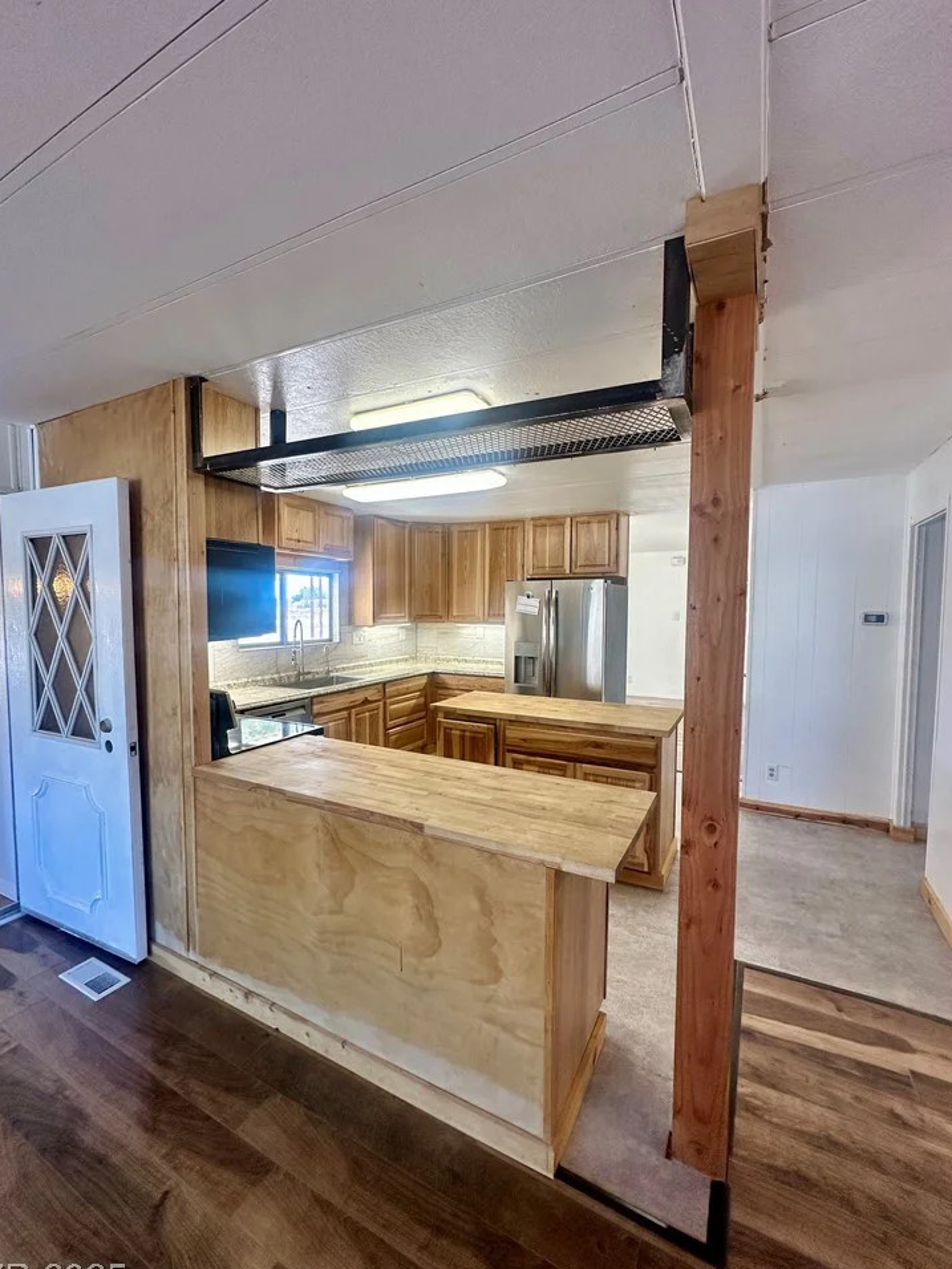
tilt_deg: -1.8
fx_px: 550
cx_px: 458
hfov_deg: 81.7
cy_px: 637
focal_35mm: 15
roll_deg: -1.1
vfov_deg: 98.2
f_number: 2.2
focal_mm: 2.22
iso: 100
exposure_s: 1/120
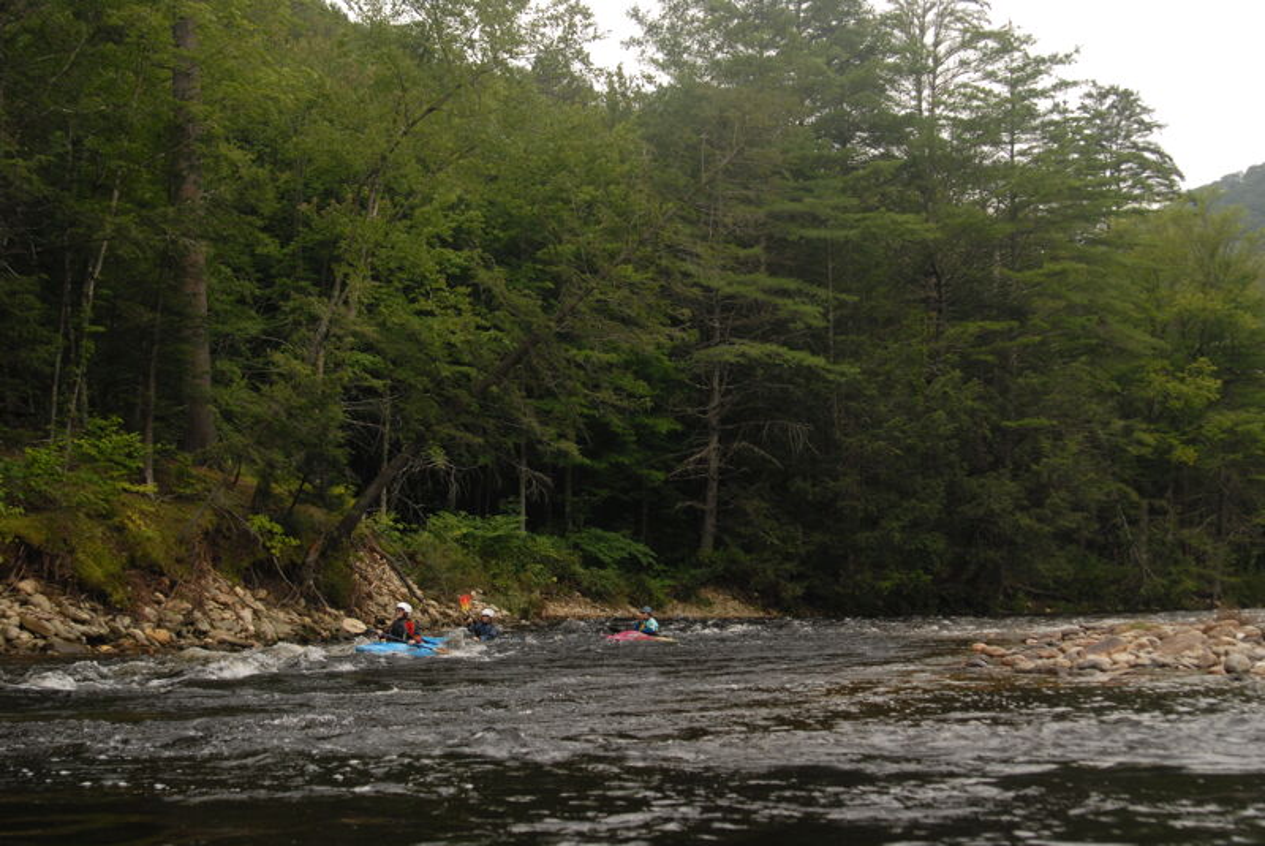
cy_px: 423
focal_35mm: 42
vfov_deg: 32.0
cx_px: 632
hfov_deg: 46.4
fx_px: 1477
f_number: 4
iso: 250
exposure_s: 1/160
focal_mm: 28
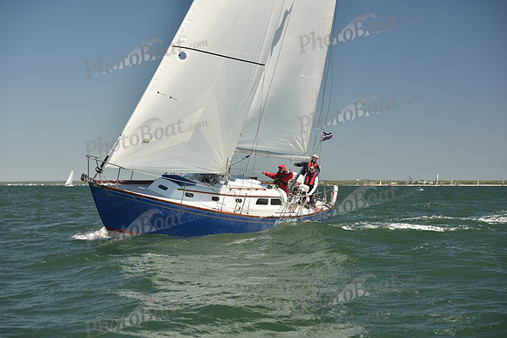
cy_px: 169
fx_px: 986
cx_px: 254
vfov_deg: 19.5
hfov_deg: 28.8
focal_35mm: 70
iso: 250
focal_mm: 70
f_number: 5
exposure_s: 1/800
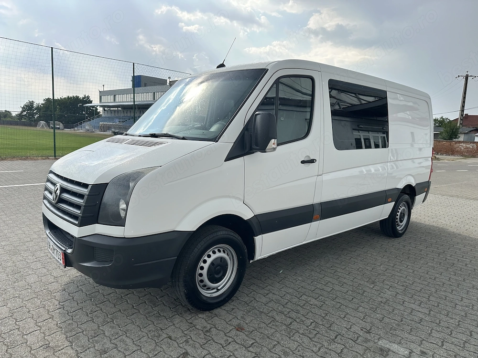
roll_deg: -3.2
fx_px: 331
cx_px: 239
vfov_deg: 56.8
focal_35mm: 24
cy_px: 179
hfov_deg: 71.6
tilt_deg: -8.8
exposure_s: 1/3155
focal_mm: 6.86
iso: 80
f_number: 1.78
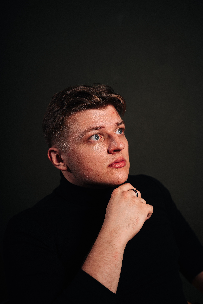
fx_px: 423
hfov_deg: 27.0
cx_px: 102
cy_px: 152
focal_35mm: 50
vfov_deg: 39.6
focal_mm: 50
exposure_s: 1/160
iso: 125
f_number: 4.5
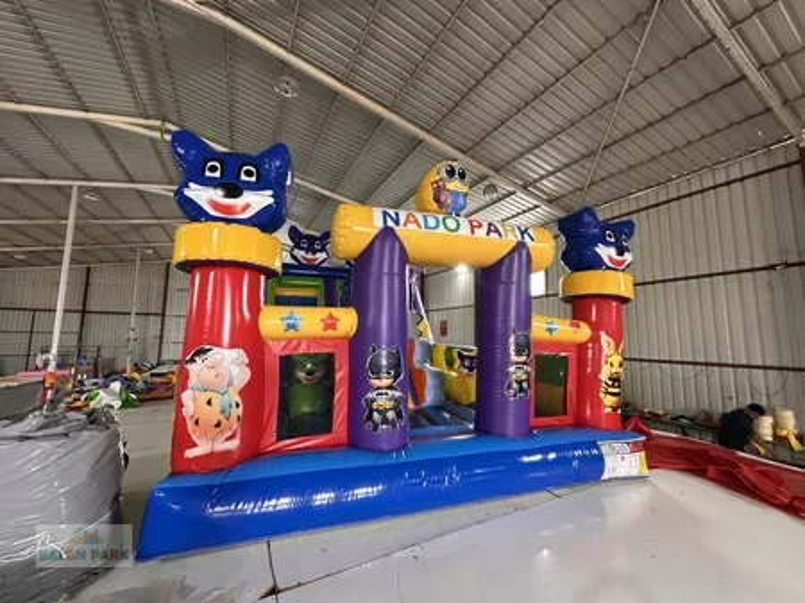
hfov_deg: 102.1
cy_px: 302
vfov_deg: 85.6
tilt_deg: +7.4
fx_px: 325
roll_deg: -1.1
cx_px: 402
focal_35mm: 14
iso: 160
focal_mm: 2.22
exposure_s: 1/50
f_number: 2.2
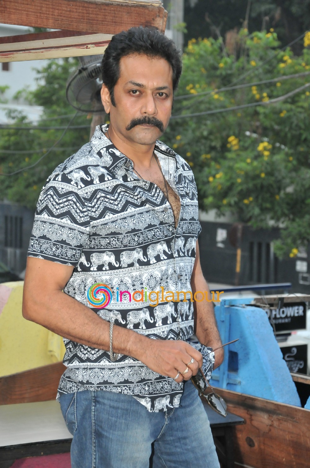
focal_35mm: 93
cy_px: 234
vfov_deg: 21.9
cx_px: 155
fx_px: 1204
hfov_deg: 14.7
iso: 800
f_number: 5.3
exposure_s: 1/30
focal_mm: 62
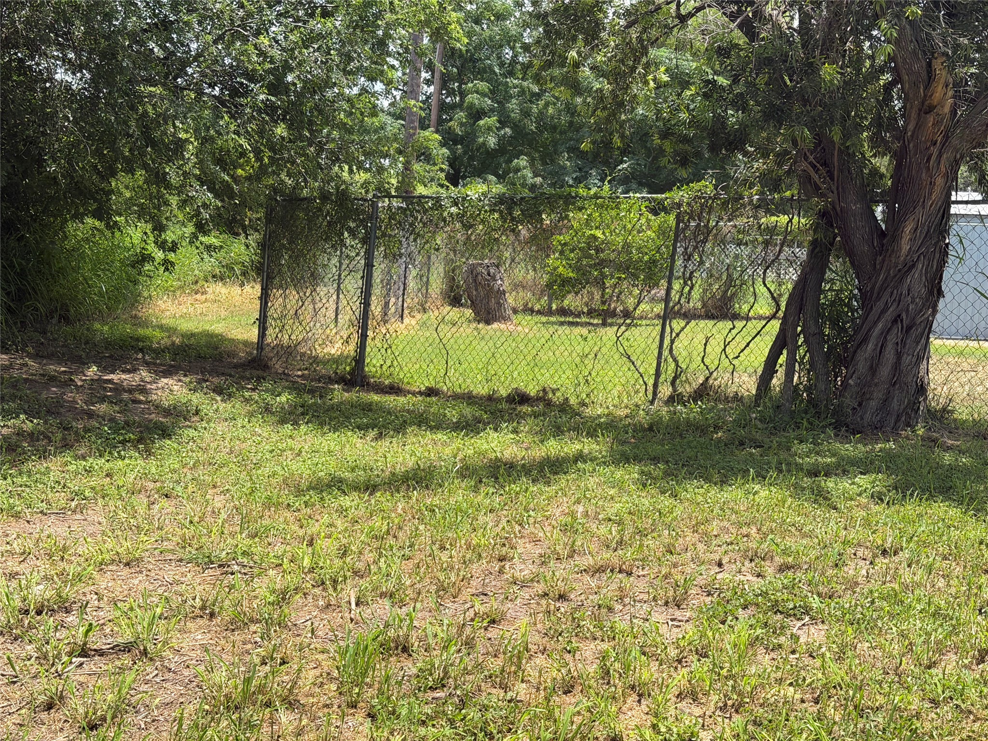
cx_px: 494
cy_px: 370
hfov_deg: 39.7
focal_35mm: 48
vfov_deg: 30.3
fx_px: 1370
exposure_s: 1/1754
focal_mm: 6.76
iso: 64
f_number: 1.78
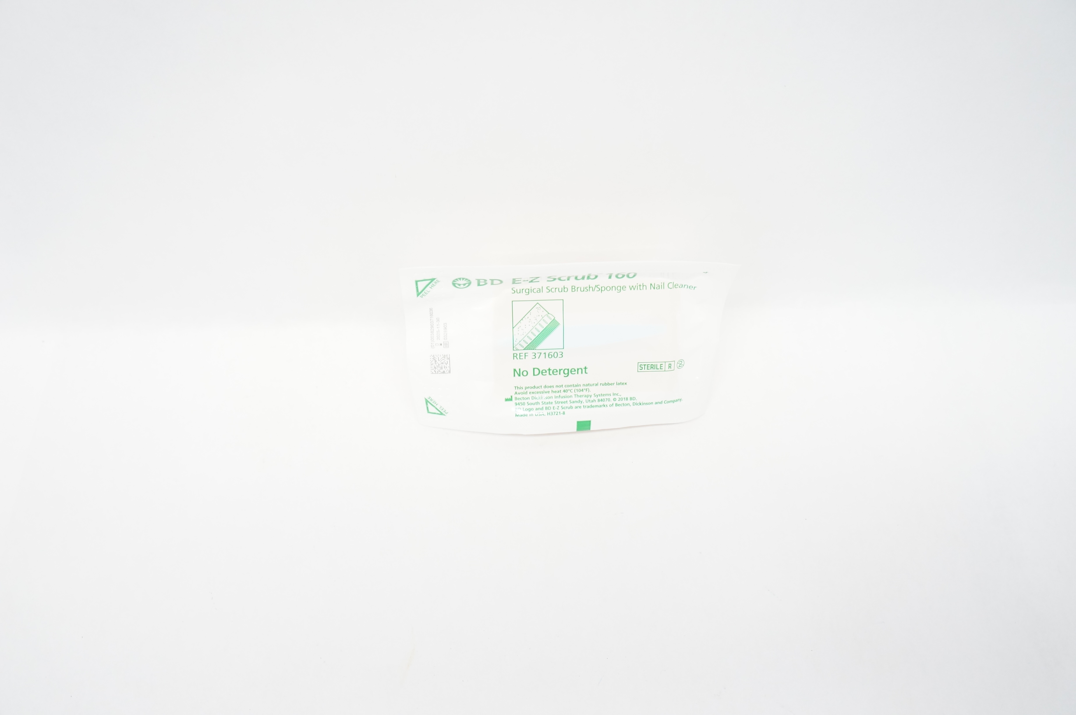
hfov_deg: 67.4
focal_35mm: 27
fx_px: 806
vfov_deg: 47.8
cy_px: 358
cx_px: 538
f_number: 5
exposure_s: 1/80
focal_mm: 18
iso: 800
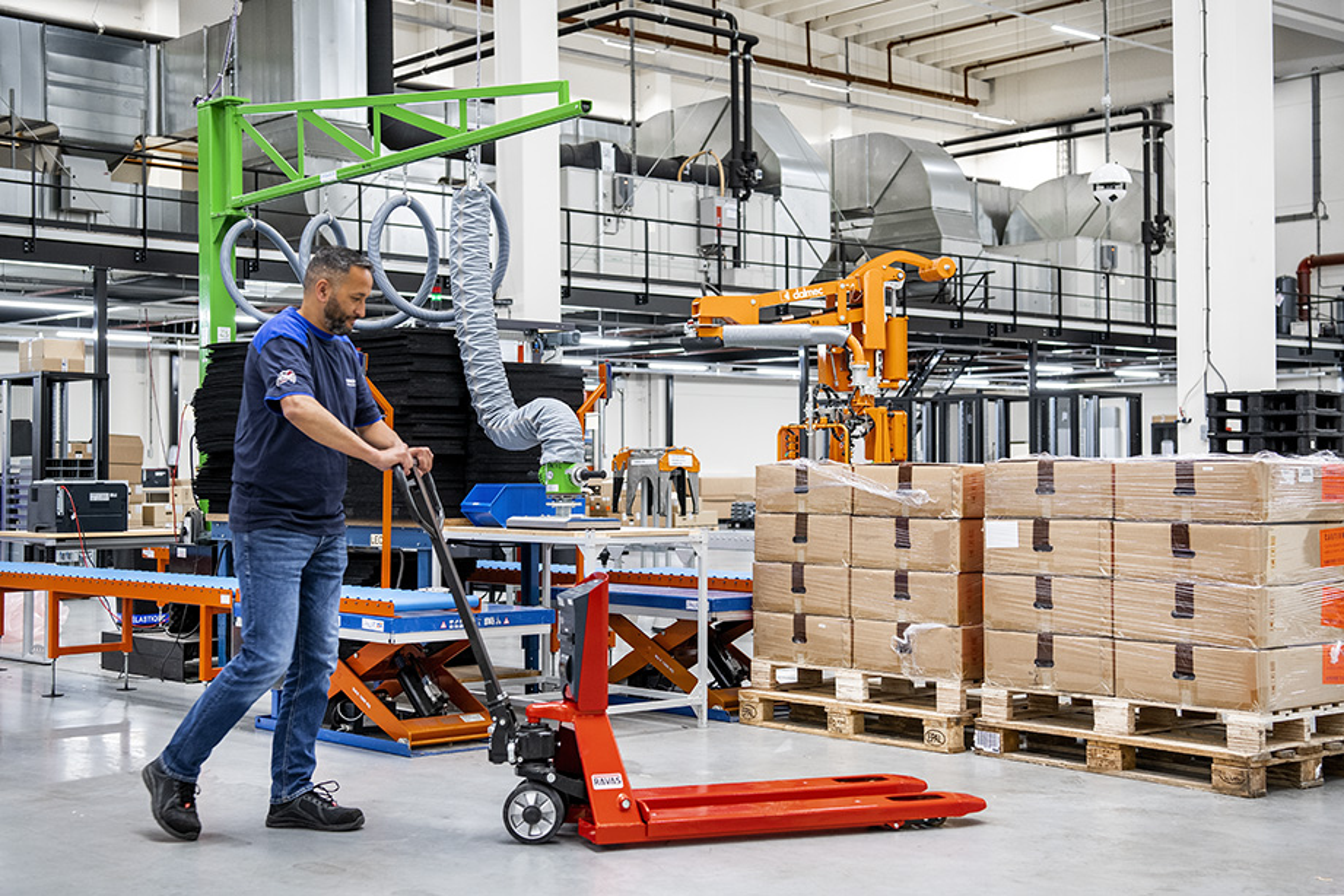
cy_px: 448
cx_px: 672
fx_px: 1867
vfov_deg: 27.0
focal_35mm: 50
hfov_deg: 39.6
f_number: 4
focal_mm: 50
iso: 1250
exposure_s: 1/60
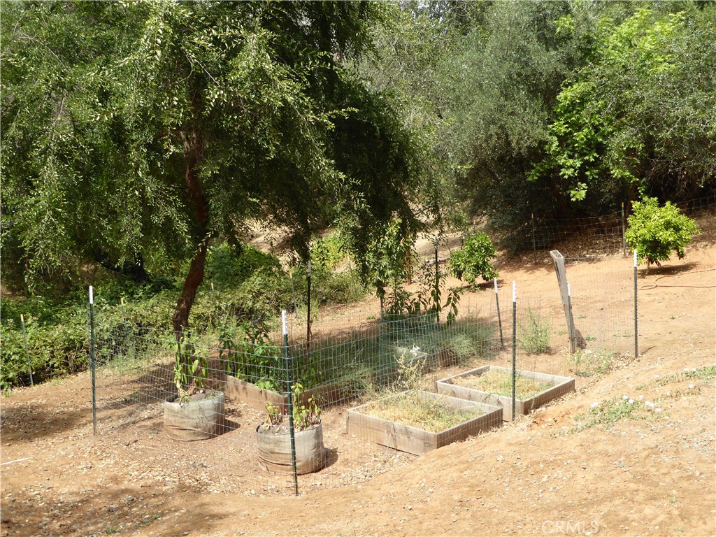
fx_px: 869
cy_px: 268
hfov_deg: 44.8
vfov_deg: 34.3
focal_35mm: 42
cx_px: 358
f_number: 3.8
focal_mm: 7.2
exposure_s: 1/250
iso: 100
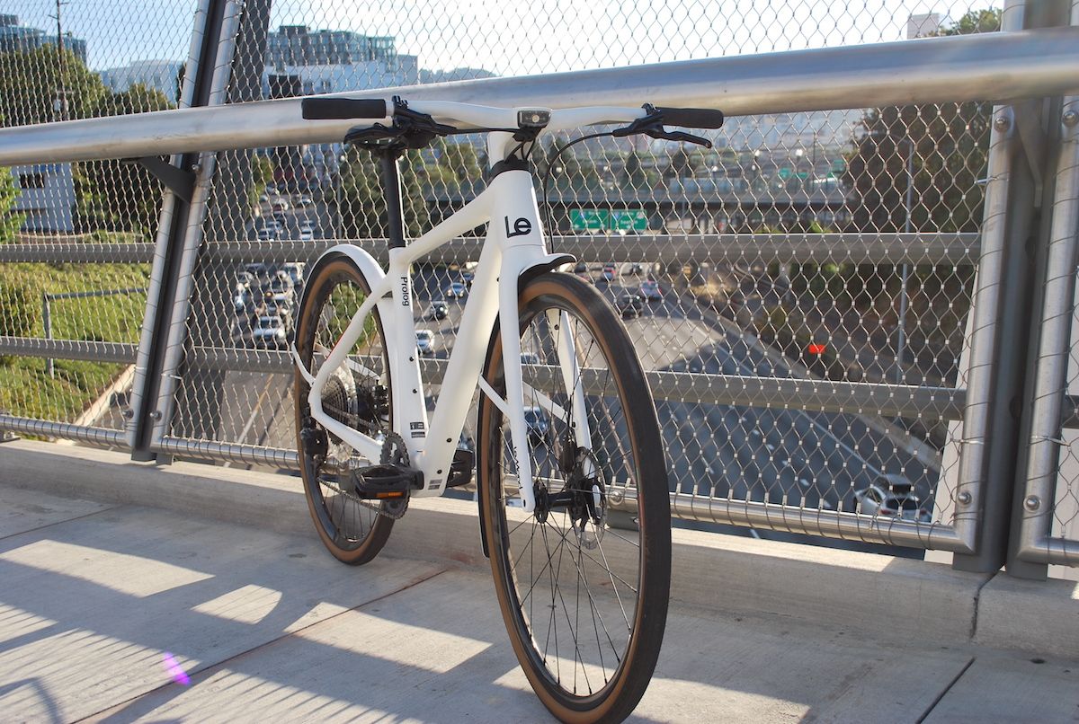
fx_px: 1262
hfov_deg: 46.3
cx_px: 540
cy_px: 362
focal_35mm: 42
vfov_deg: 32.0
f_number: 6.3
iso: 100
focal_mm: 28
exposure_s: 1/160
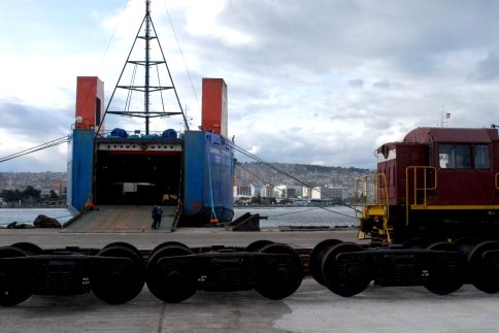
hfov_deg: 46.4
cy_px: 166
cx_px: 250
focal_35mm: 42
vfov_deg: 31.9
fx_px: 582
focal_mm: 28
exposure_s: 1/640
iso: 1000
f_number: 13
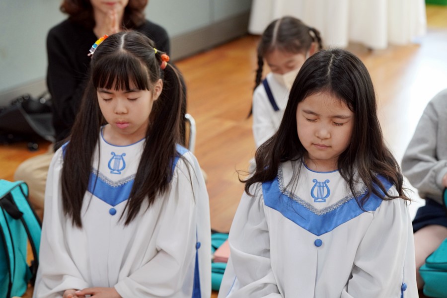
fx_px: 1043
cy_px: 149
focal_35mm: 84
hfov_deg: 24.2
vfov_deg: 16.3
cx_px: 224
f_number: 4
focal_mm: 84
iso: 2000
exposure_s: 1/160
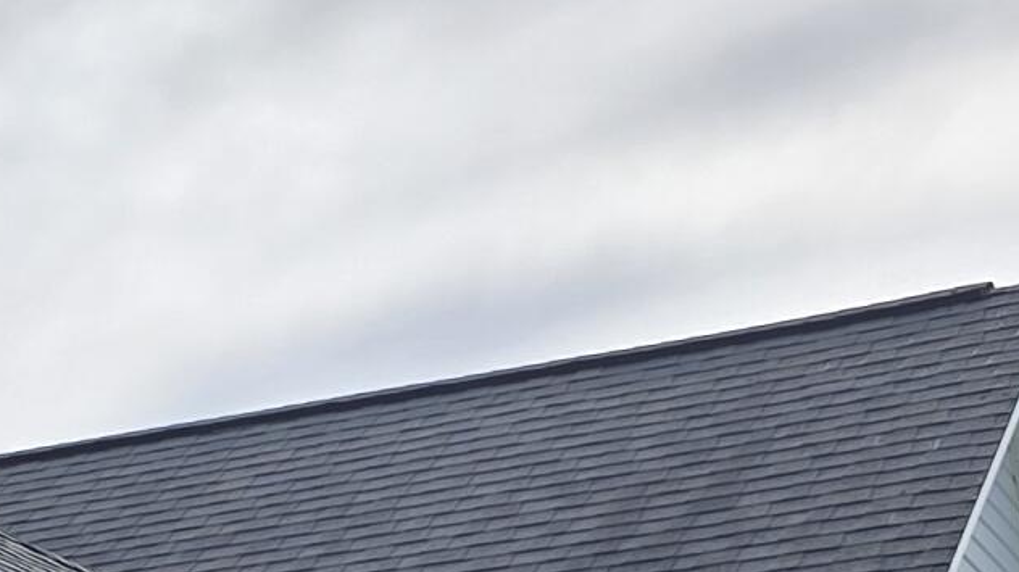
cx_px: -493
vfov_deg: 9.3
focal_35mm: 119
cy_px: 1283
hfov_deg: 16.5
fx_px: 3214
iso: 12
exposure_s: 1/1096
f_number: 1.7
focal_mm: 6.3
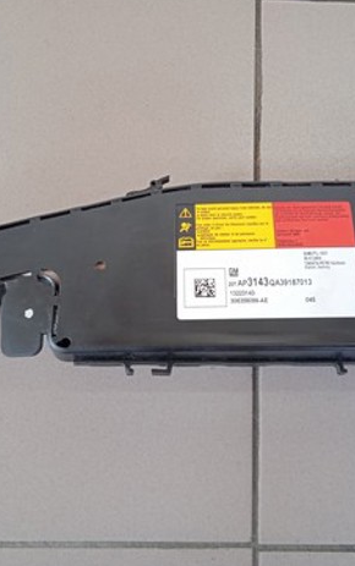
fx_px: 634
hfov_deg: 31.3
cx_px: 202
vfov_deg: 48.2
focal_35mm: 41
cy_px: 276
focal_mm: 3.43
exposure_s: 1/33.3
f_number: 2.2
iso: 321
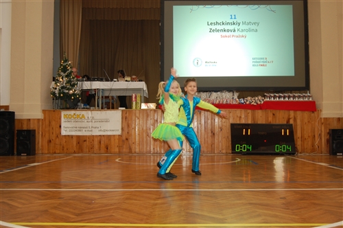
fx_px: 371
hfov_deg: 49.6
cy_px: 114
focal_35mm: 39
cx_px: 172
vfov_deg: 34.1
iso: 400
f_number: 4.2
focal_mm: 26
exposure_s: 1/60
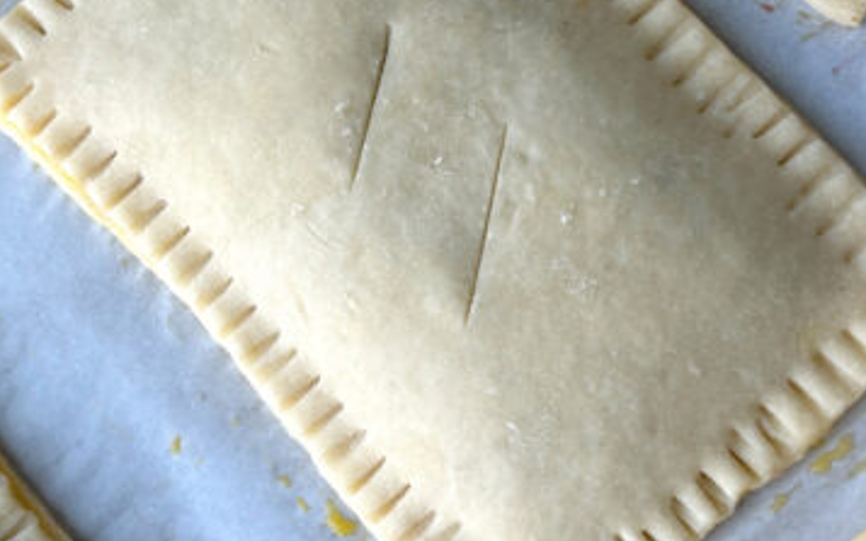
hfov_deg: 26.2
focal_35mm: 79
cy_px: 332
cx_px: 425
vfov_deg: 16.5
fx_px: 1864
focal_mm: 5.7
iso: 50
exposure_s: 1/383
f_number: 1.5
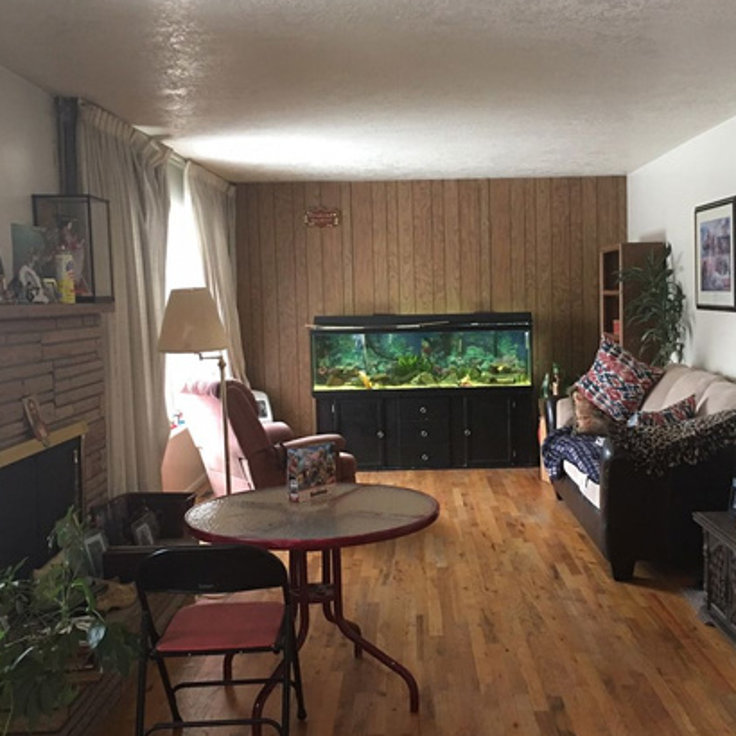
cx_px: 424
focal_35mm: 40
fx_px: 962
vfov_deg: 41.9
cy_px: 366
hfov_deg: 41.7
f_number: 2.2
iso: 80
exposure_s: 1/10
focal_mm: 4.15
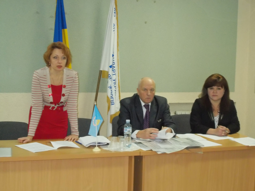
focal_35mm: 58
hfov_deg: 33.2
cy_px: 96
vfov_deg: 25.2
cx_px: 128
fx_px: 427
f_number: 4.9
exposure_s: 1/30
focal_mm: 10.3
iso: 800
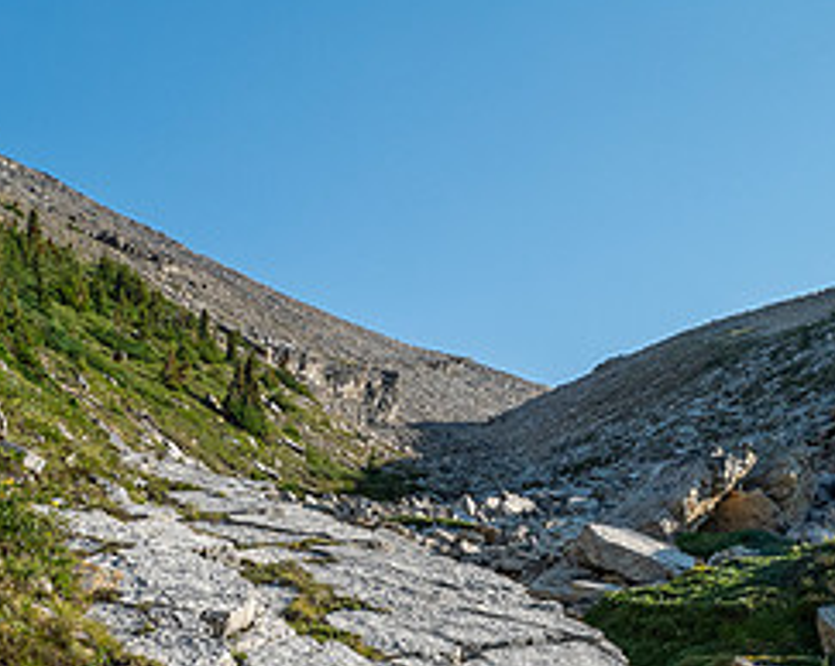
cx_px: 502
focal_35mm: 56
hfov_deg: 33.5
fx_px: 1383
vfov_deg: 25.7
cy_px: 671
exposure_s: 1/320
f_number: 8
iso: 200
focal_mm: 12
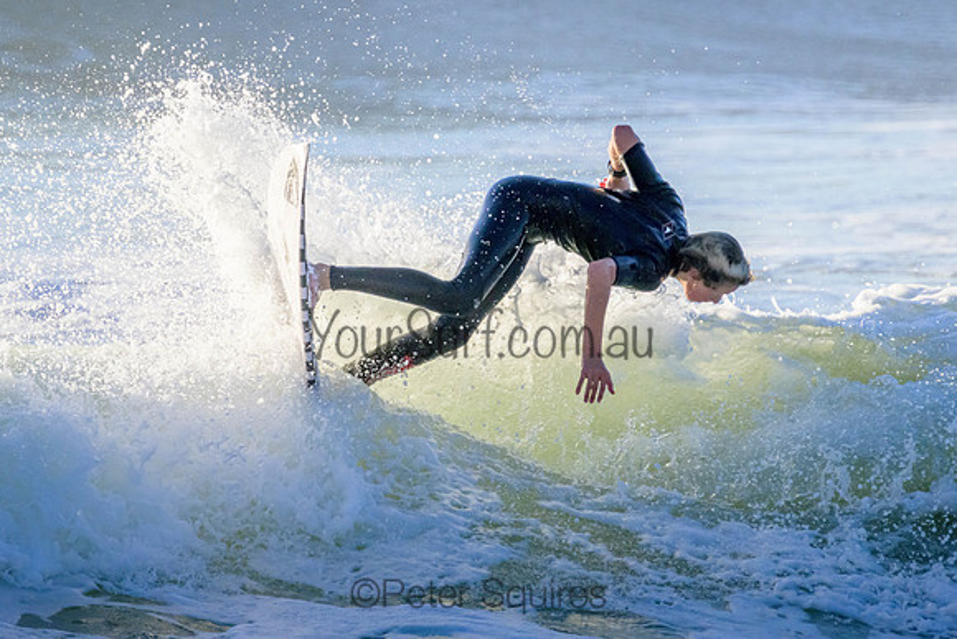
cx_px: 463
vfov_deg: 1.3
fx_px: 29194
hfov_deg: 1.9
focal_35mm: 1098
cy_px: 200
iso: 1600
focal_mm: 800
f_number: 11
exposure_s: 1/2000
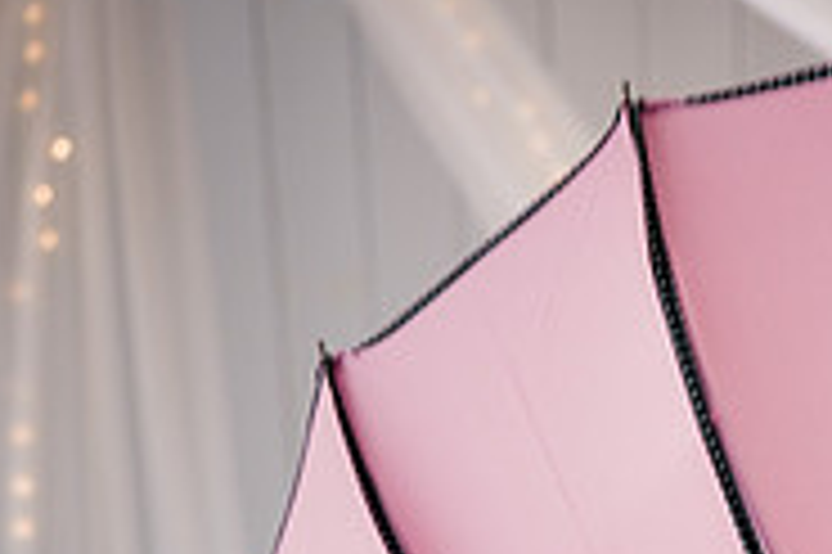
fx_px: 2032
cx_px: 1255
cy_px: 768
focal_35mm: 88
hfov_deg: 19.9
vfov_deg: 14.7
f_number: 4
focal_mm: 28
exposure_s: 1/30
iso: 125
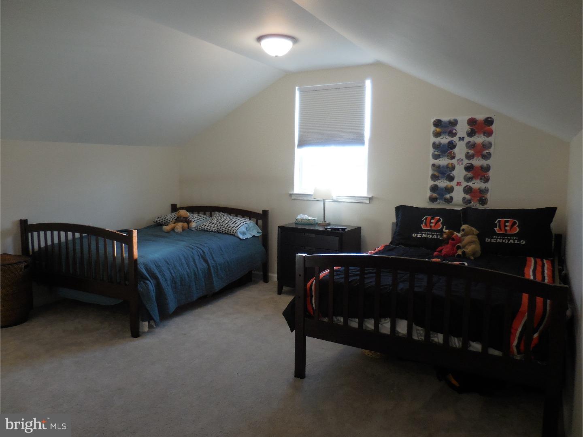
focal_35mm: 25
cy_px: 218
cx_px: 292
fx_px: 421
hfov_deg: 69.4
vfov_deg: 54.9
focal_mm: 4.5
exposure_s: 1/30
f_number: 3.3
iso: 220
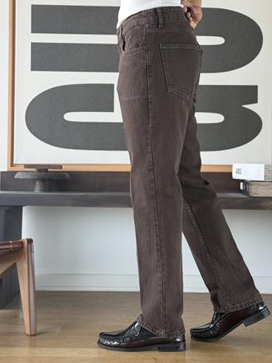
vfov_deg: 33.2
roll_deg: -0.8
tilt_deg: +1.2
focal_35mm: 58
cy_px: 153
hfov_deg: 25.2
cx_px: 154
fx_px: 607
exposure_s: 1/133
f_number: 1.78
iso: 64
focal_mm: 6.76
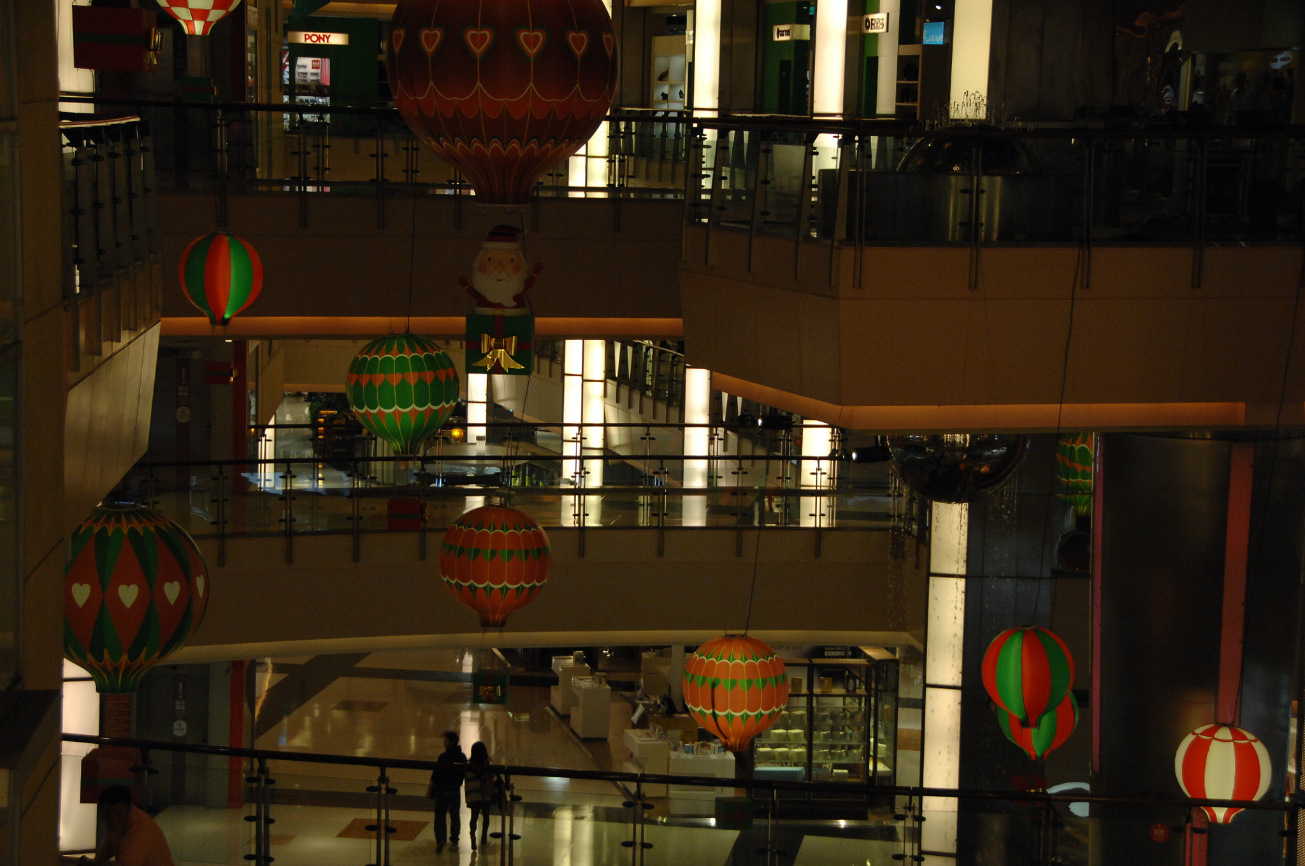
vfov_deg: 17.4
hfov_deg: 26.0
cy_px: 433
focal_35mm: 78
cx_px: 652
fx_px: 2824
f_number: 4.8
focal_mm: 52
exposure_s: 1/160
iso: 640
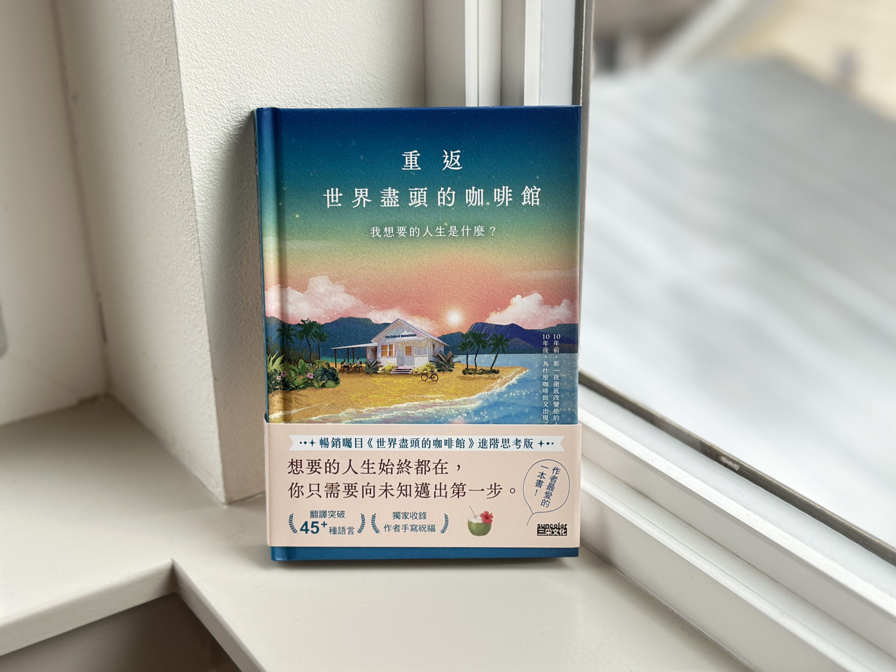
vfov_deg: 30.3
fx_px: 1242
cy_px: 336
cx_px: 448
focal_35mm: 48
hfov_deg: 39.7
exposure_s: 1/180
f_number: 1.78
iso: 80
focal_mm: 6.86
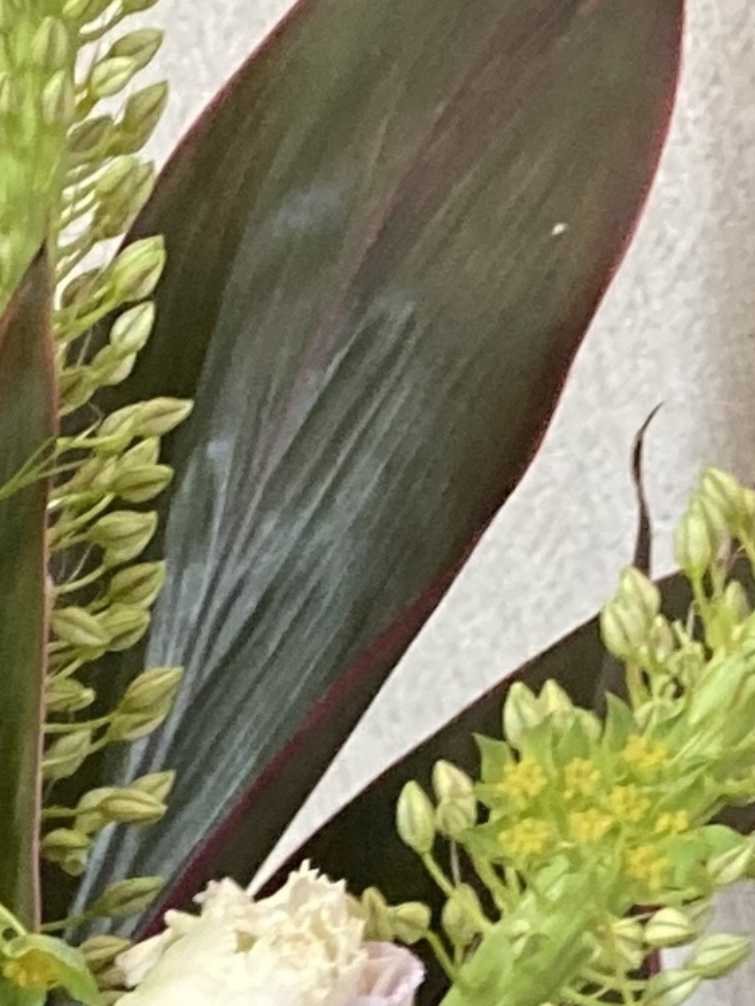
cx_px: -417
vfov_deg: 10.8
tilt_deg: -31.1
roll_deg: -4.0
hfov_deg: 8.4
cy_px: 1779
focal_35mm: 172
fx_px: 5000
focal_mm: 4
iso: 250
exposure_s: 1/40
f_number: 1.8
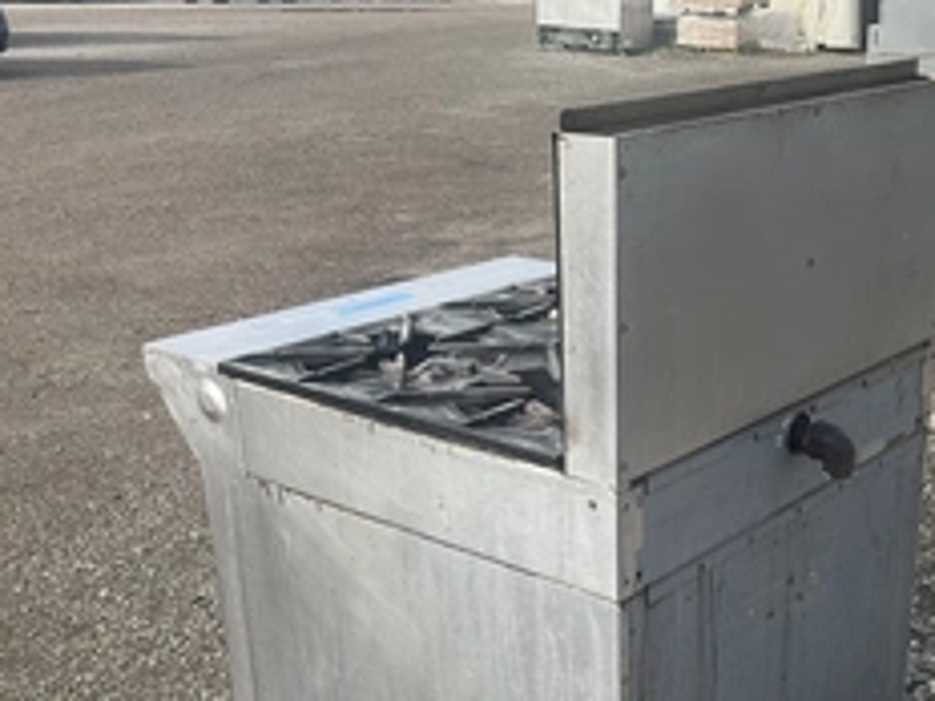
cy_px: 552
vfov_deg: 28.5
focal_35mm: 50
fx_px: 1351
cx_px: 633
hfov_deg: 37.7
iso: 25
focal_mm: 3
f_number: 1.8
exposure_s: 1/842
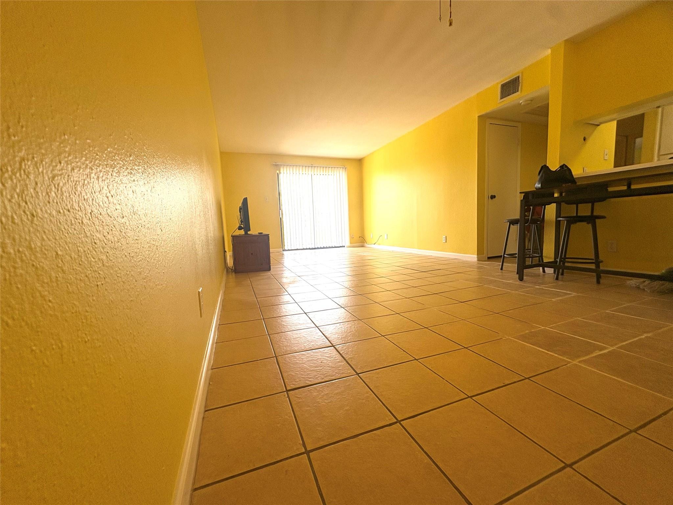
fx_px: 272
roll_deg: +2.3
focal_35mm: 14
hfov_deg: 102.1
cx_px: 336
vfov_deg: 85.7
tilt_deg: -5.6
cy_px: 252
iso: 80
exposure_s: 1/133
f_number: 2.2
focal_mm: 2.22
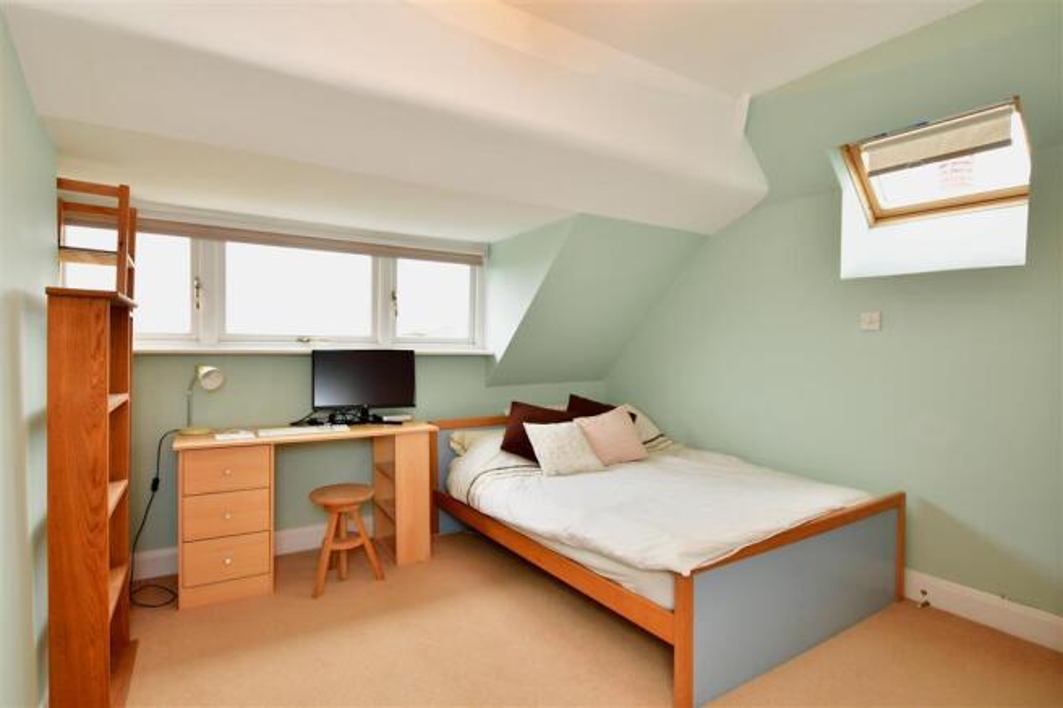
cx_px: 532
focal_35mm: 18
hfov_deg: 90.0
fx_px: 531
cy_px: 354
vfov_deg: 67.4
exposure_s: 1/15
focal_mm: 12
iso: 400
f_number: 5
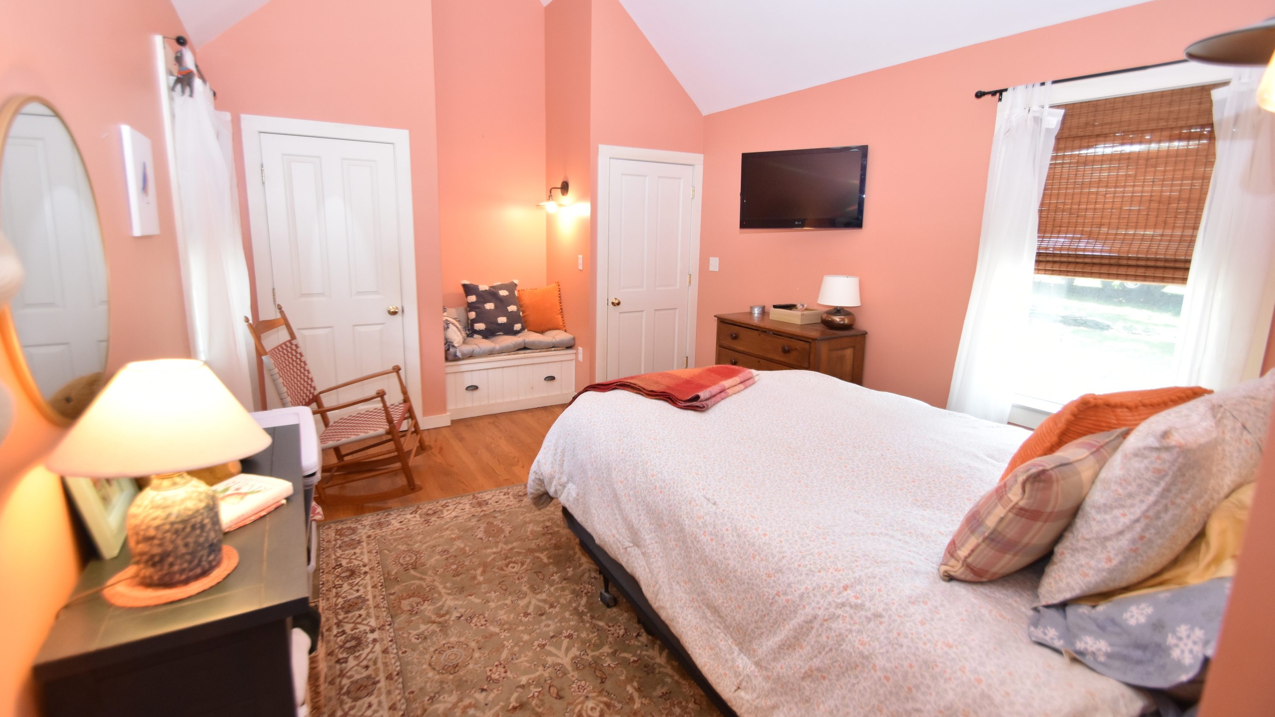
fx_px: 541
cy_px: 333
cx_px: 646
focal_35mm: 16
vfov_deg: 67.0
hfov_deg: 99.4
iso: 1000
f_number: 3.5
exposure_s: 1/60
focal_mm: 10
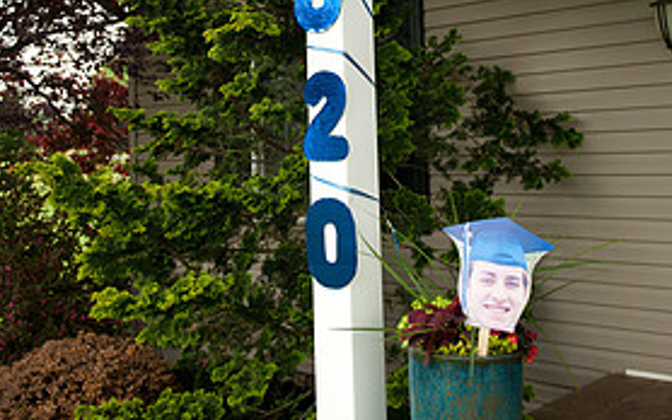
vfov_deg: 24.8
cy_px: 68
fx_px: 934
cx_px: 325
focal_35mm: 51
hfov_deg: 39.6
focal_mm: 31
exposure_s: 1/400
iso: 500
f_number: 4
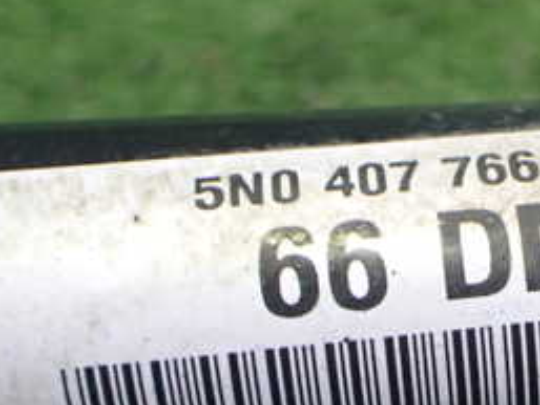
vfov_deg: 20.9
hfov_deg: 27.1
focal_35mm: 70
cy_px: 279
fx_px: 1092
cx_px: 445
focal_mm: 5.4
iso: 800
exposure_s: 1/30
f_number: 2.3
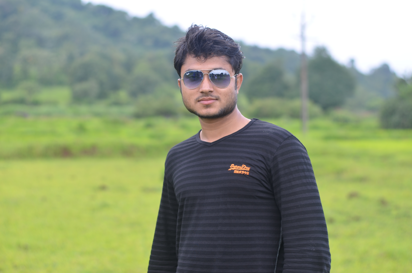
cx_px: 206
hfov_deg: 27.0
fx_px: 857
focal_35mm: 75
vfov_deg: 18.1
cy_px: 136
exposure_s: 1/250
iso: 100
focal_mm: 50
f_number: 2.5
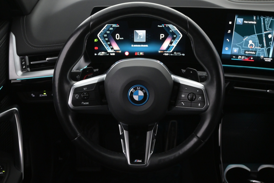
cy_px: 92
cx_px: 137
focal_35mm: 42
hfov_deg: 46.4
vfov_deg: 31.9
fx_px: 320
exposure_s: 1/50
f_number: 4.5
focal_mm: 28
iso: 2800
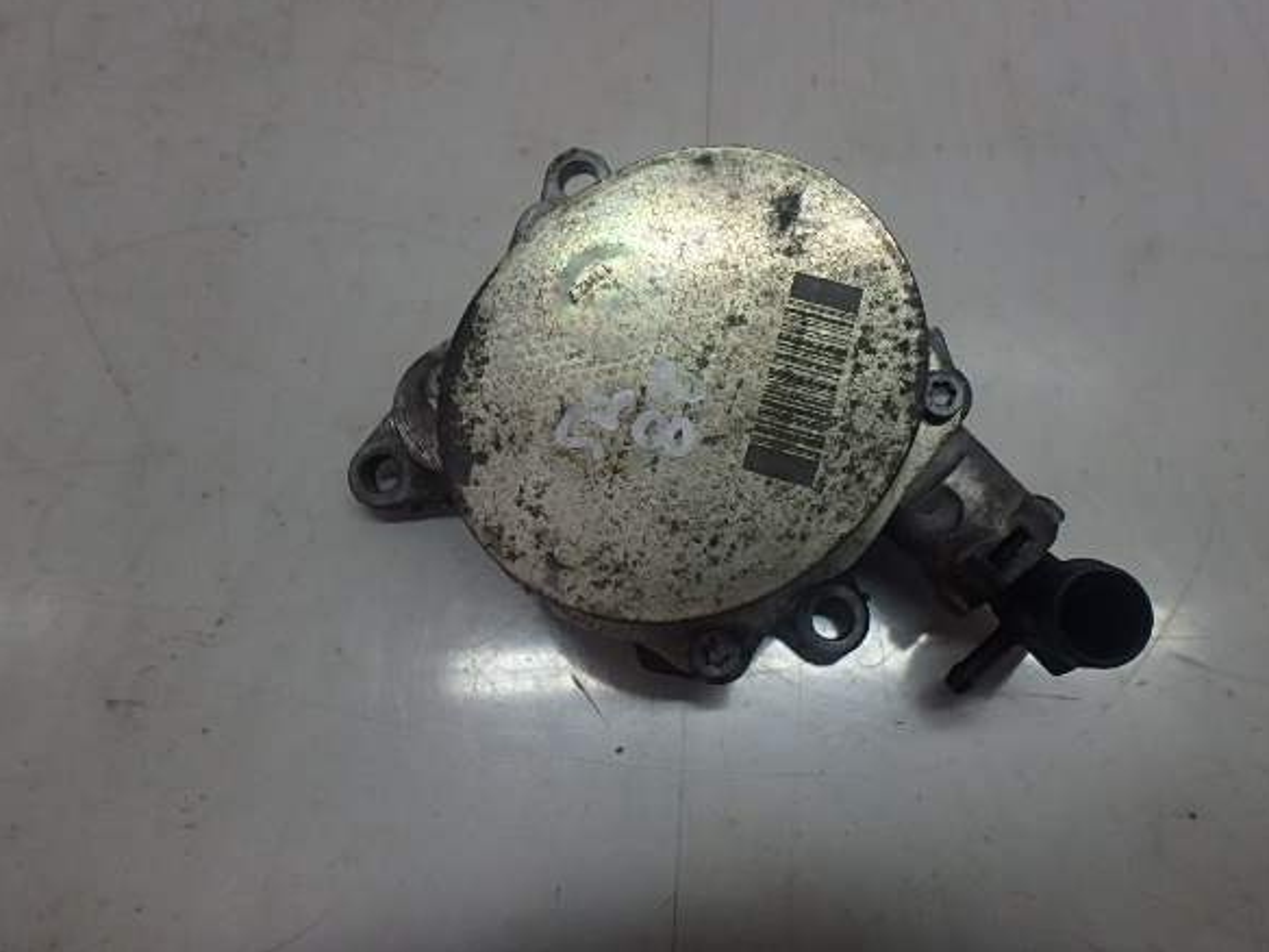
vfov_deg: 58.8
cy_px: 439
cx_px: 689
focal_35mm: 23
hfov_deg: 73.8
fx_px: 843
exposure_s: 1/60
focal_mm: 3.7
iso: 125
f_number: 3.5
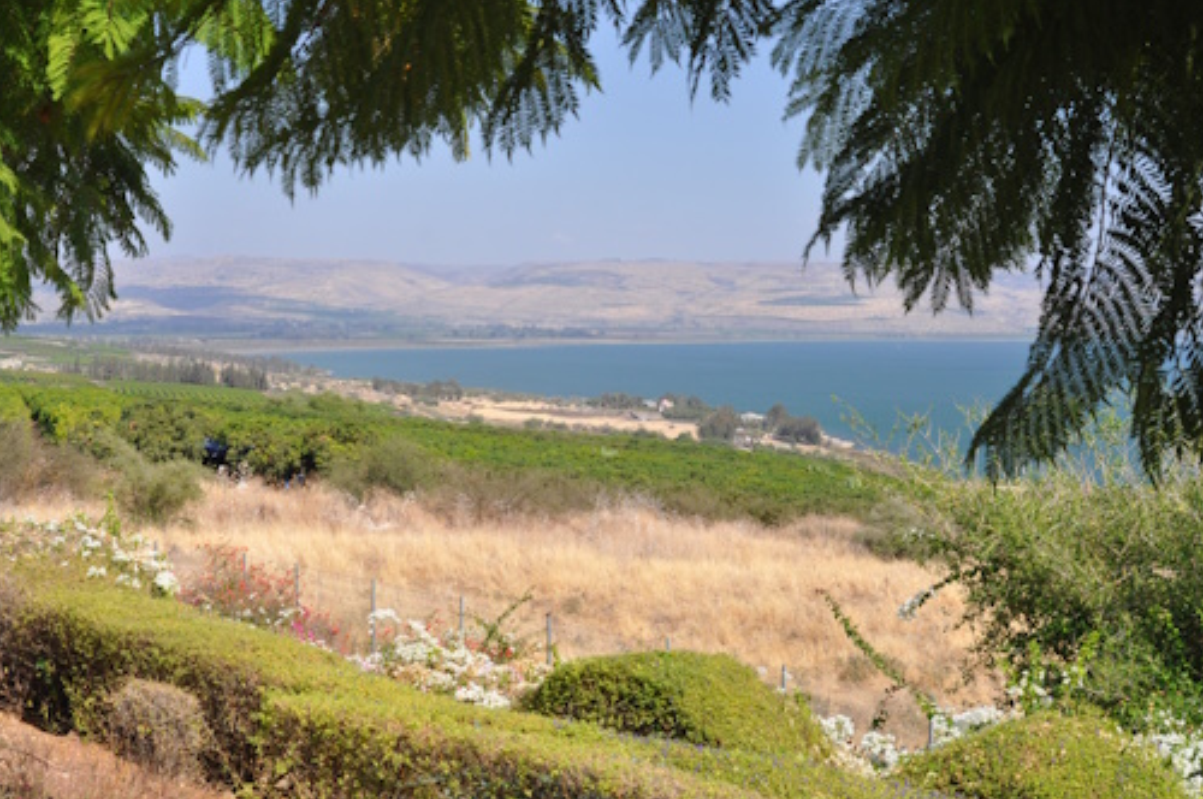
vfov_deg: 28.6
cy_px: 416
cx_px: 561
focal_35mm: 47
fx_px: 1569
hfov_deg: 41.9
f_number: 13
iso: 400
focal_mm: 28
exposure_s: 1/640
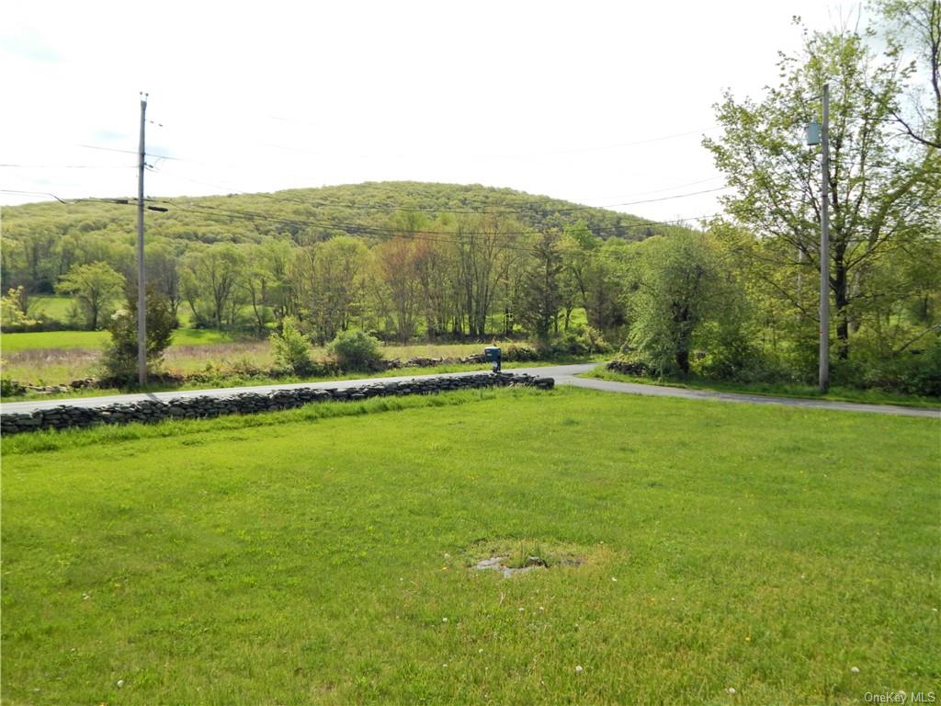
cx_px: 470
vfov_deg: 49.7
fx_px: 761
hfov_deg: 63.4
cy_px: 353
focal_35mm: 28
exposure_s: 1/400
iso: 125
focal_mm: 5.1
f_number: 6.3
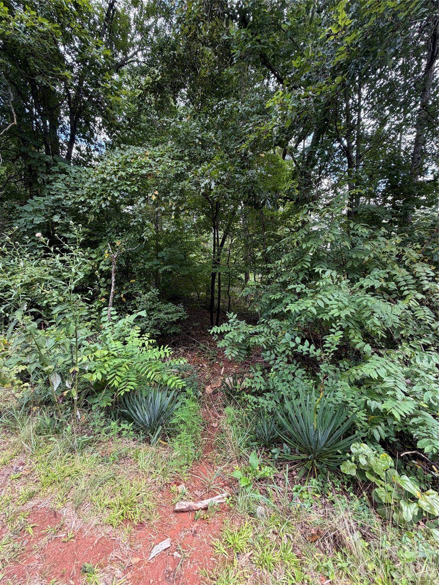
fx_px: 237
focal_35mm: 14
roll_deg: +0.0
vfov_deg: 102.1
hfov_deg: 85.7
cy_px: 292
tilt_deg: -6.2
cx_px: 220
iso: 50
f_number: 2.2
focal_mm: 2.22
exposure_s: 1/121
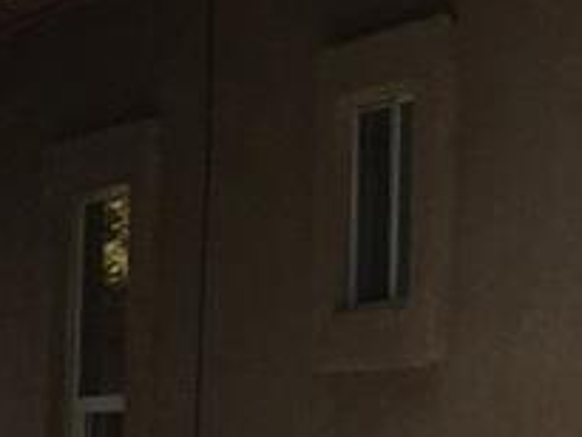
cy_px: 406
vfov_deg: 7.0
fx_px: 3566
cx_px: 488
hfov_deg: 9.3
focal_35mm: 212
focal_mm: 4.15
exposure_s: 1/2475
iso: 32
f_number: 2.2
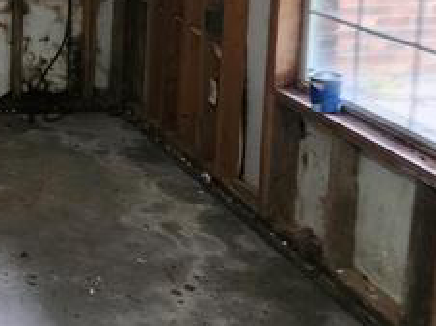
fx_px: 856
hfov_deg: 25.6
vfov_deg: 20.7
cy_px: -23
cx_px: -90
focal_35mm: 68
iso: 800
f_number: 1.8
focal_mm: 5.4
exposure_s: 1/24
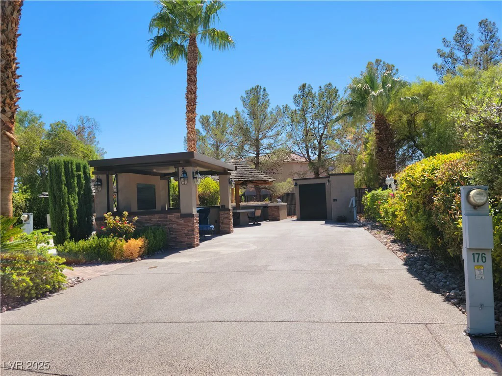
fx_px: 406
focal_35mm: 28
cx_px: 251
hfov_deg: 63.4
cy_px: 188
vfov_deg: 49.7
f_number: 2
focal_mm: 5.9
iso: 25
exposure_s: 1/714
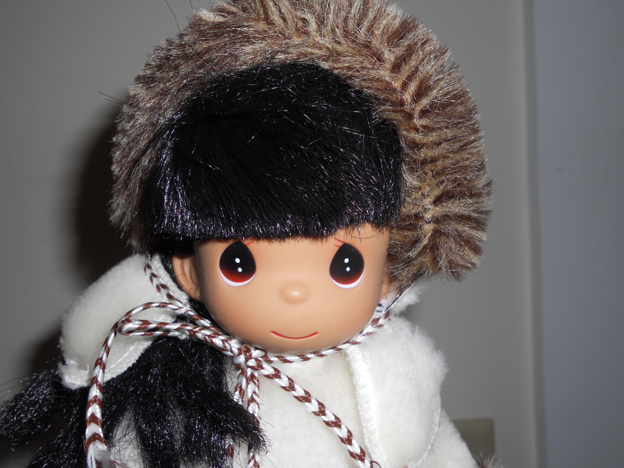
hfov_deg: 56.8
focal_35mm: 32
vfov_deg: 44.2
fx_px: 577
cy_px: 234
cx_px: 312
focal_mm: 5.8
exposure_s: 1/25
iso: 80
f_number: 8.8
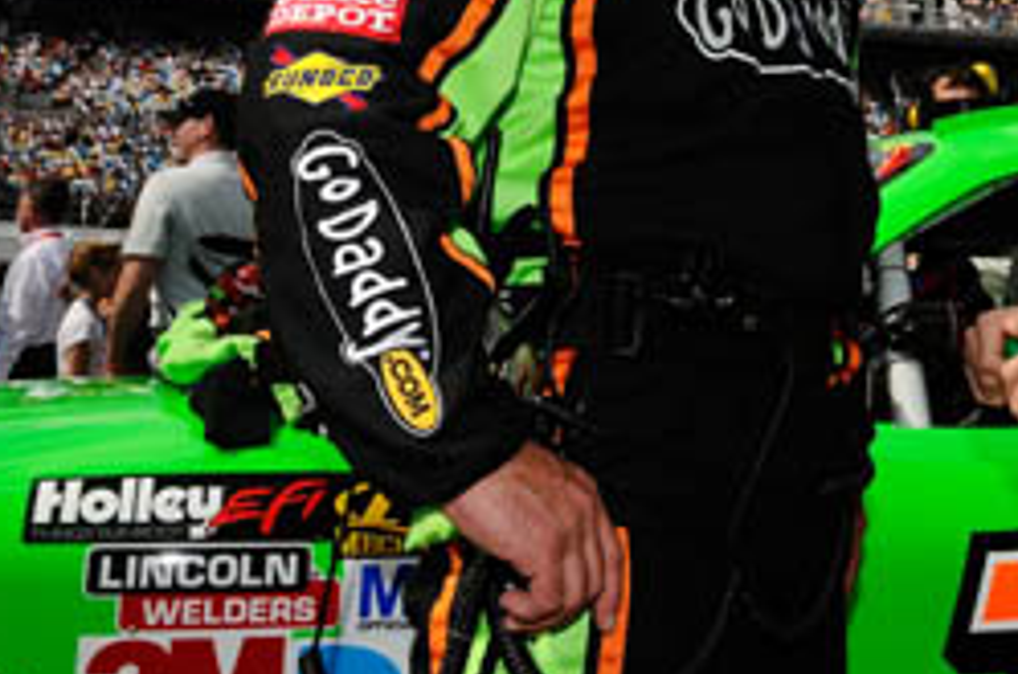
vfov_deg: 24.4
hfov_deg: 35.1
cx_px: 891
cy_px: 100
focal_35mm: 54
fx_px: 1524
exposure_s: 1/250
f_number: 16
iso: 200
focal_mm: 28
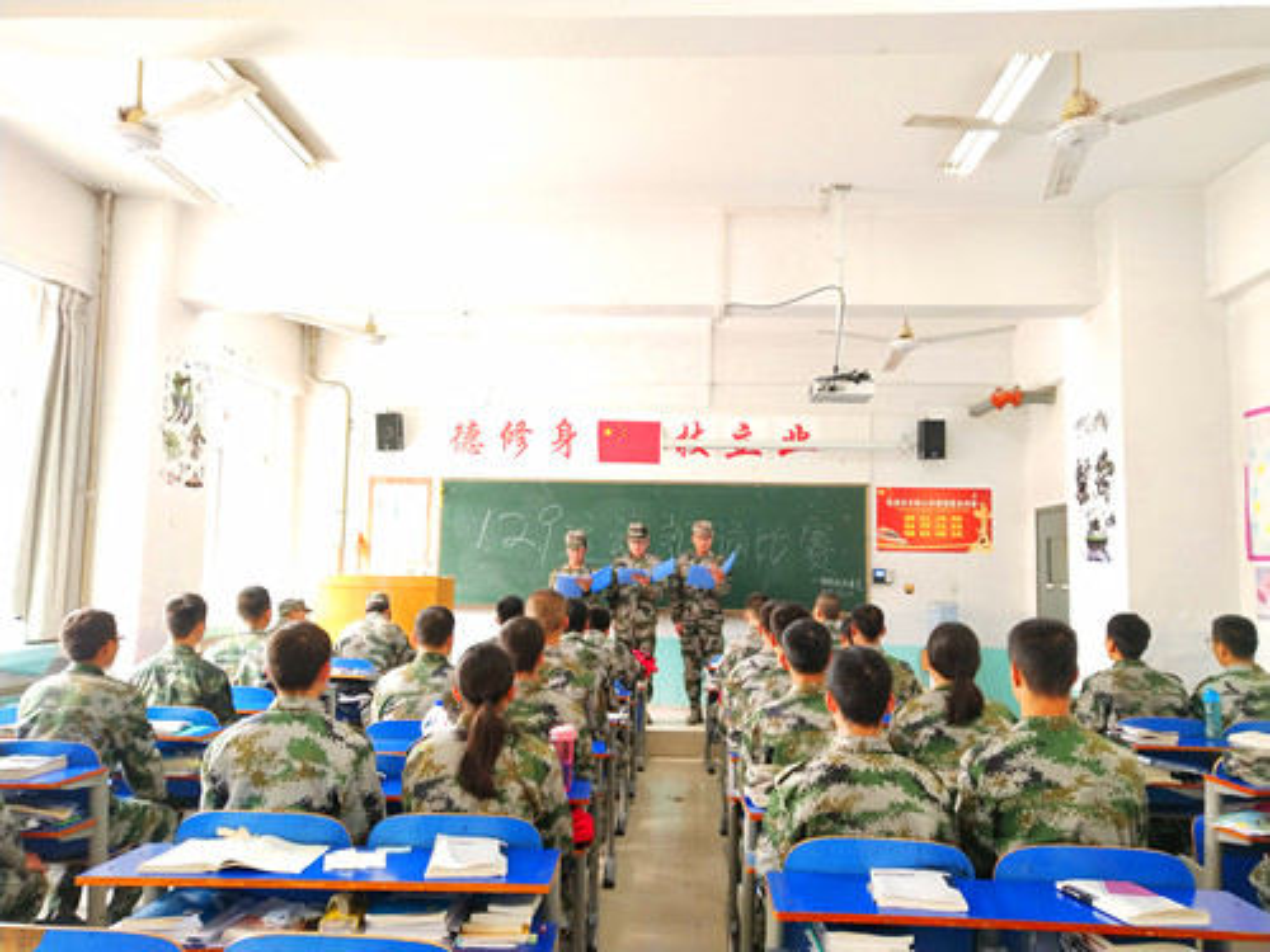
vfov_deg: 46.8
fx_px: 1101
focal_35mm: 30
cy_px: 476
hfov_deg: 60.0
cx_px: 635
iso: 393
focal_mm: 3.95
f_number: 1.8
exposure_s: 1/50
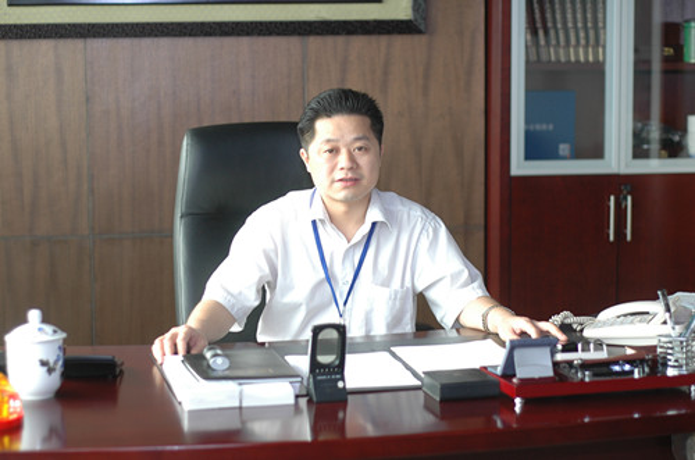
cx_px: 348
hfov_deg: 27.0
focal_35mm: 75
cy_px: 230
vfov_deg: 18.1
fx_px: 1445
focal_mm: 50
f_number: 2.5
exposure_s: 1/40
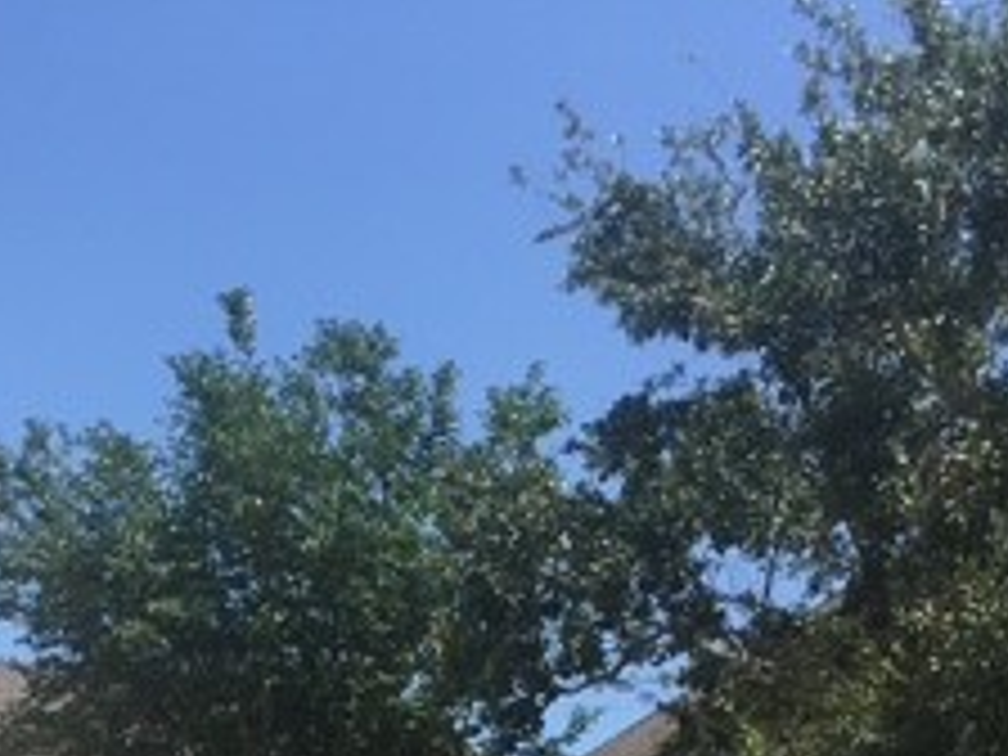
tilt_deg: +1.8
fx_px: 2417
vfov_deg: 16.5
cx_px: 184
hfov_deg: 23.2
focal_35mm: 83
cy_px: 1076
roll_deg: -1.2
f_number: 2.2
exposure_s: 1/1883
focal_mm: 4.15
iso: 32
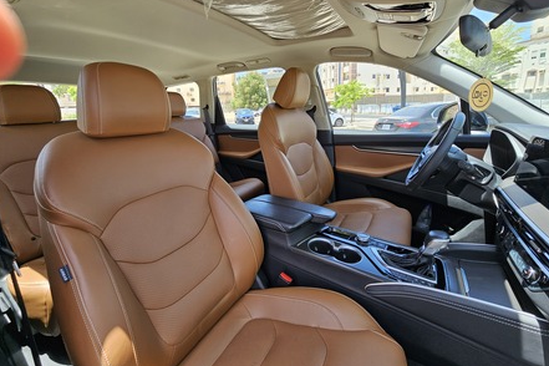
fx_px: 213
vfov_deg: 80.8
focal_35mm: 14
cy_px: 159
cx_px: 277
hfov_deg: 104.3
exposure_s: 1/225
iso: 50
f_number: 2.2
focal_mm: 2.2
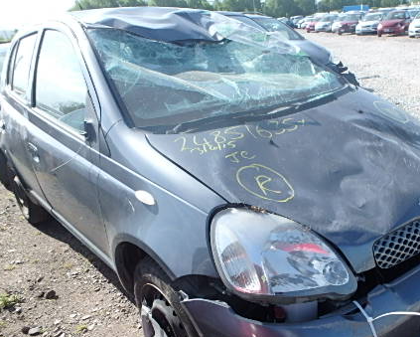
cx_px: 262
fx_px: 386
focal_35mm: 31
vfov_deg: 46.8
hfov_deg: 56.5
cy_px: 206
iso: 125
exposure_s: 1/500
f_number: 3.5
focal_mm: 3.7
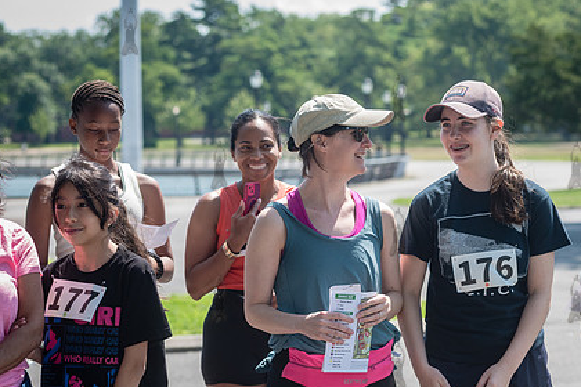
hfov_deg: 14.8
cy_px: 232
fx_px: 2227
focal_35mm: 138
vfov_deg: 9.9
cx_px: 397
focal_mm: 100
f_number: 5
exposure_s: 1/1000
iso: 500
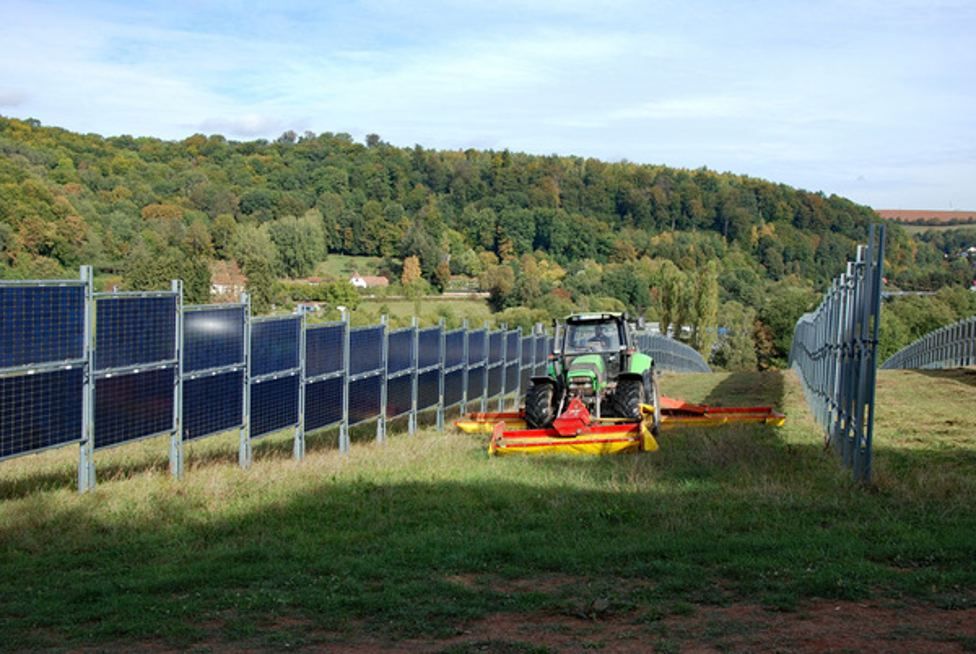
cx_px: 488
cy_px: 327
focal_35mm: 38
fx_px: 1018
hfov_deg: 51.2
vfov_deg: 35.6
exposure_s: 1/250
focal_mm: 25
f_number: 8
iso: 200
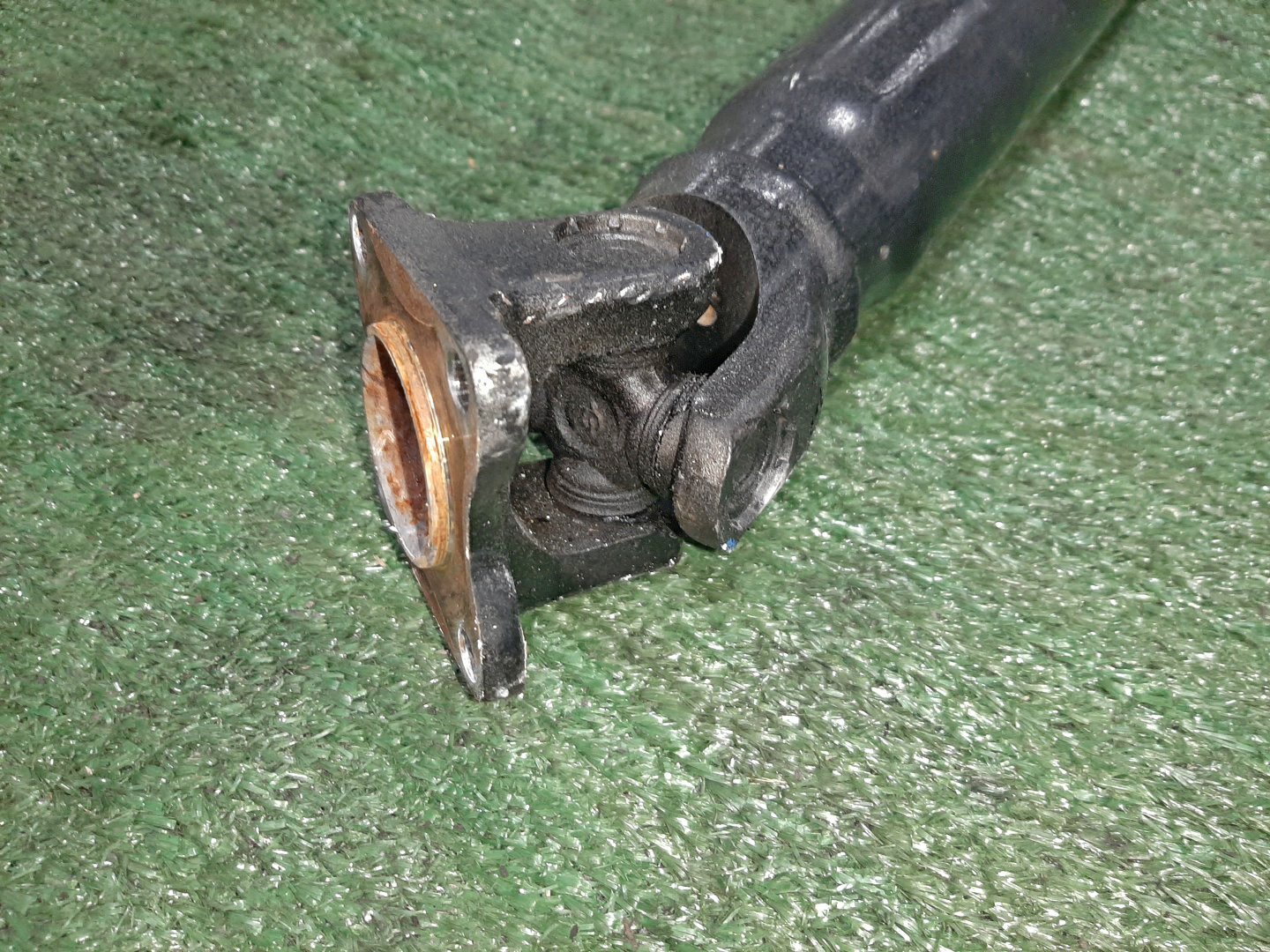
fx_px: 954
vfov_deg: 53.1
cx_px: 635
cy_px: 476
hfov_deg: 67.3
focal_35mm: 26
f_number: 1.7
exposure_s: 1/50
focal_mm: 3.93
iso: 177
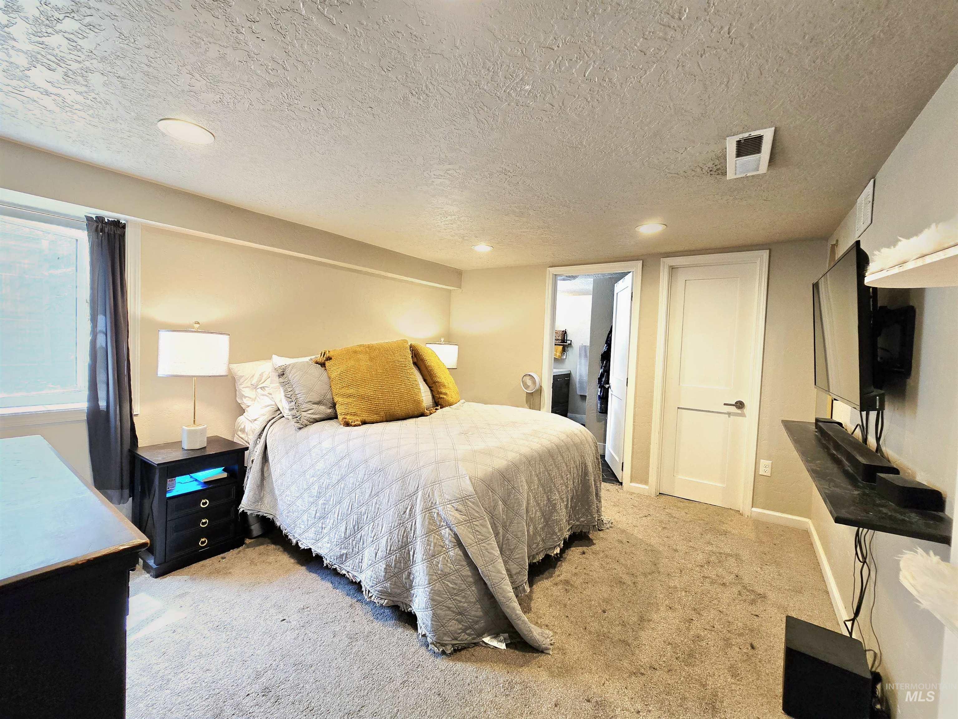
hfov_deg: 106.2
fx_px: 360
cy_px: 360
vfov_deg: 89.9
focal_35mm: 13
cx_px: 479
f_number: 2.2
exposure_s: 1/60.2
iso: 125
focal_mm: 2.2
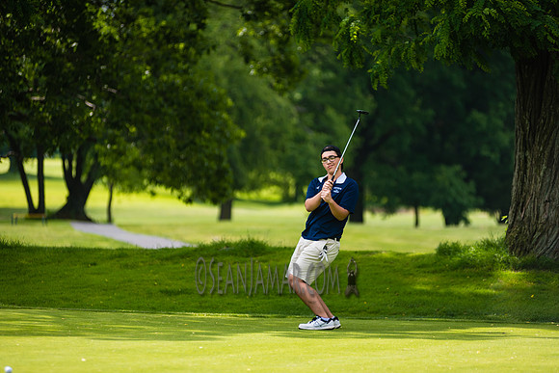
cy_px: 186
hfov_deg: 10.3
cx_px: 280
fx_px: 3106
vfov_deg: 6.9
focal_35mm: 200
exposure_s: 1/1250
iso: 200
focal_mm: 200
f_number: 3.2
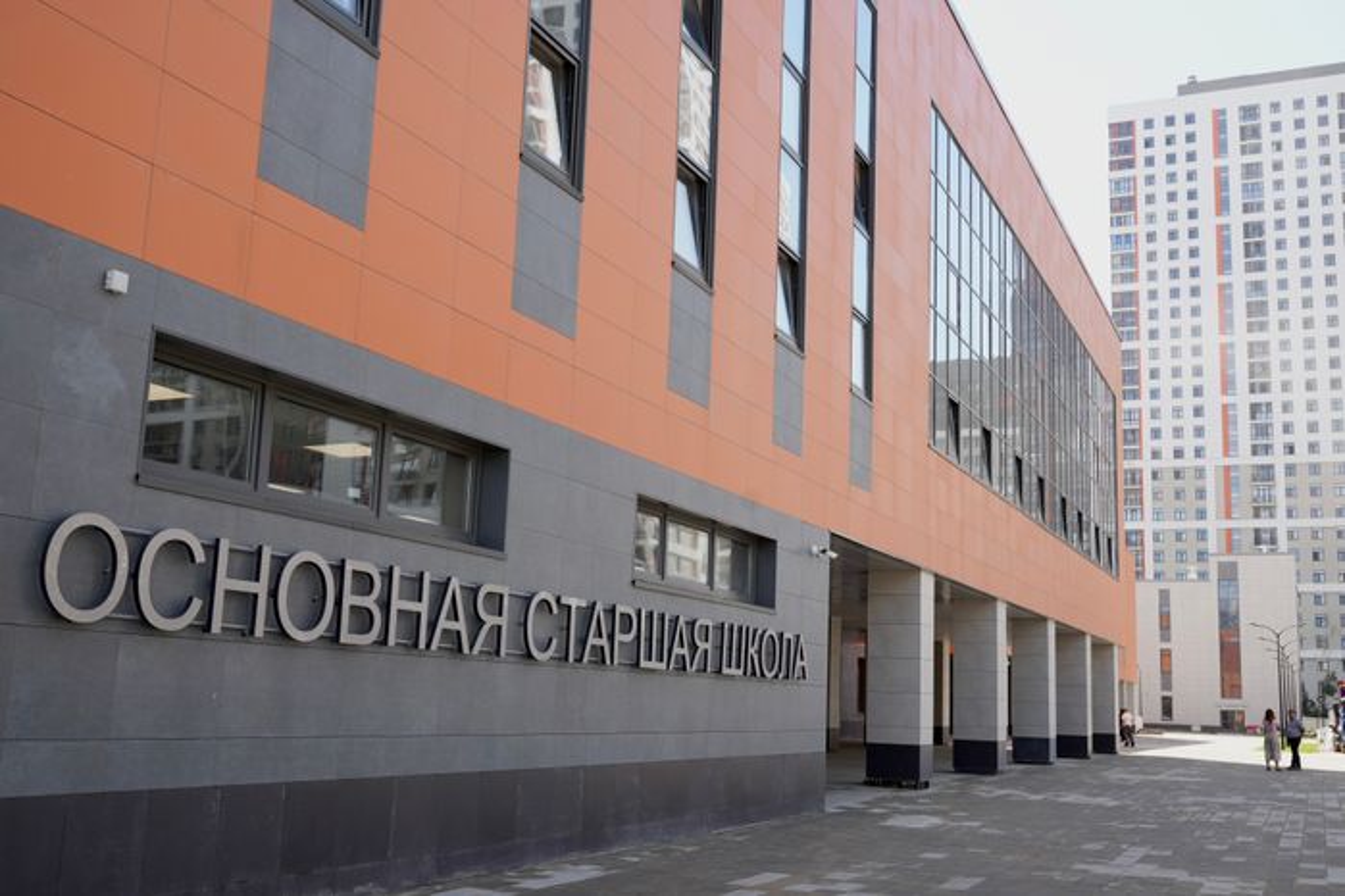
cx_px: 672
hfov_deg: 55.8
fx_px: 1270
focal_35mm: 34
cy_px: 448
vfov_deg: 38.9
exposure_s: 1/160
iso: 125
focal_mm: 34
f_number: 5.6
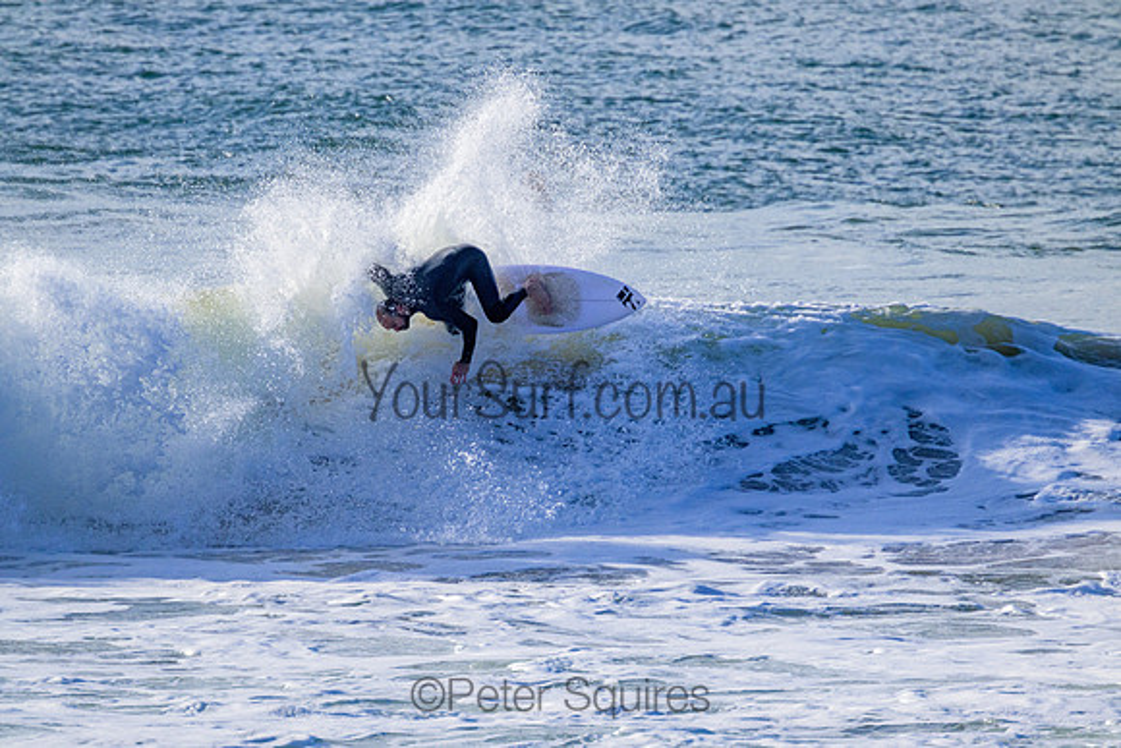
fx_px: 24916
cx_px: 560
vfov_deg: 1.7
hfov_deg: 2.6
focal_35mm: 800
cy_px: 374
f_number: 11
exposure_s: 1/2000
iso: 1100
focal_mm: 800
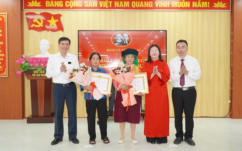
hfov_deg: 58.9
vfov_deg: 38.8
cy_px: 74
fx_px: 214
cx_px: 120
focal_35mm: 33
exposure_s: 1/160
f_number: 4
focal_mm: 21
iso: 640
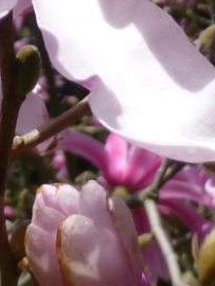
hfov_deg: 10.4
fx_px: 1174
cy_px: -157
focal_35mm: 142
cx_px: 7
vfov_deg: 13.1
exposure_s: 1/1000
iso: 100
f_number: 4
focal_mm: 4.3
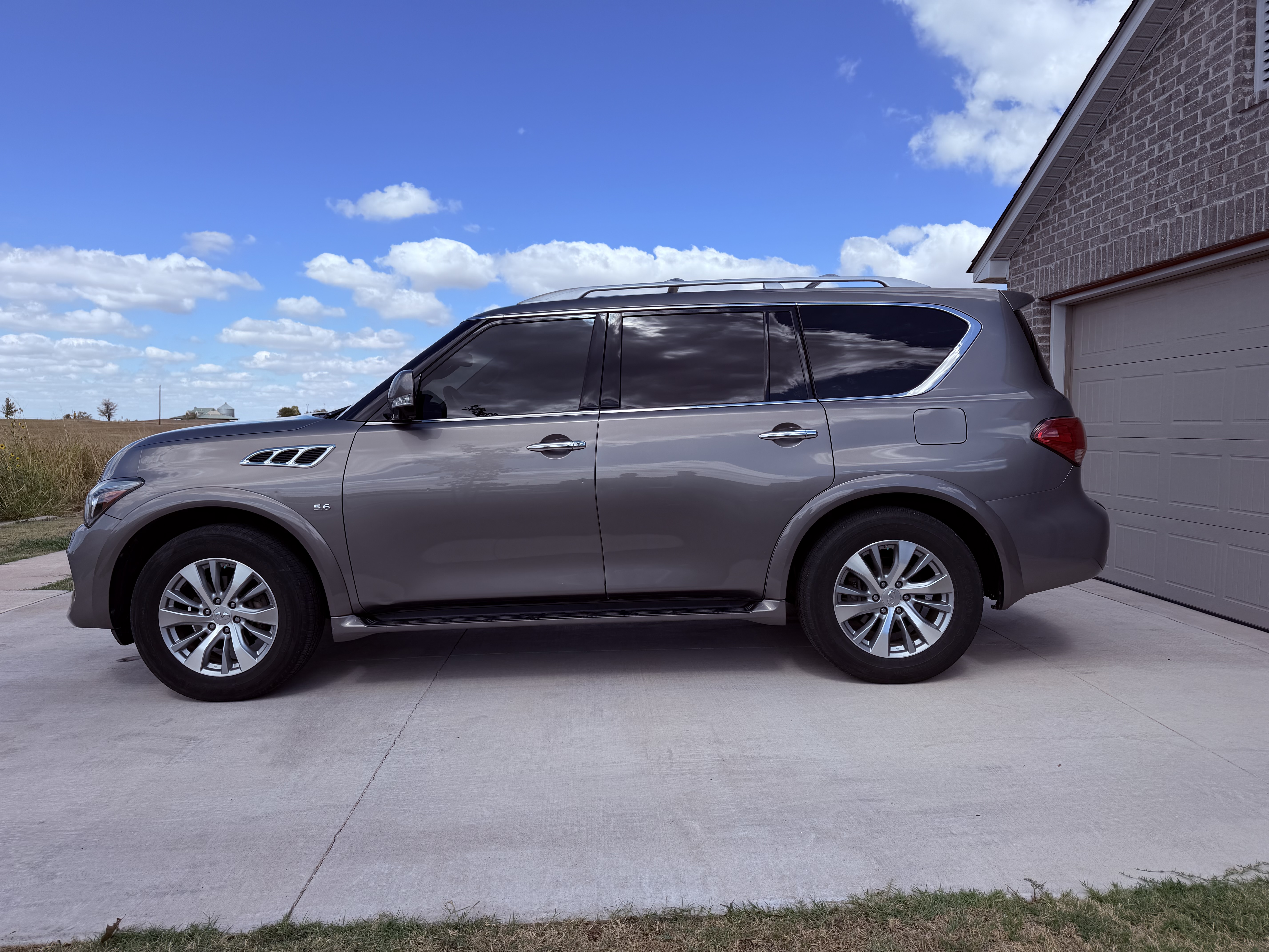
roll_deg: -0.5
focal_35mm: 24
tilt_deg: -3.5
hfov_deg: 71.6
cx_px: 634
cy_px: 476
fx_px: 880
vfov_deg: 56.8
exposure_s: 1/4673
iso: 80
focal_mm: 6.76
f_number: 1.78
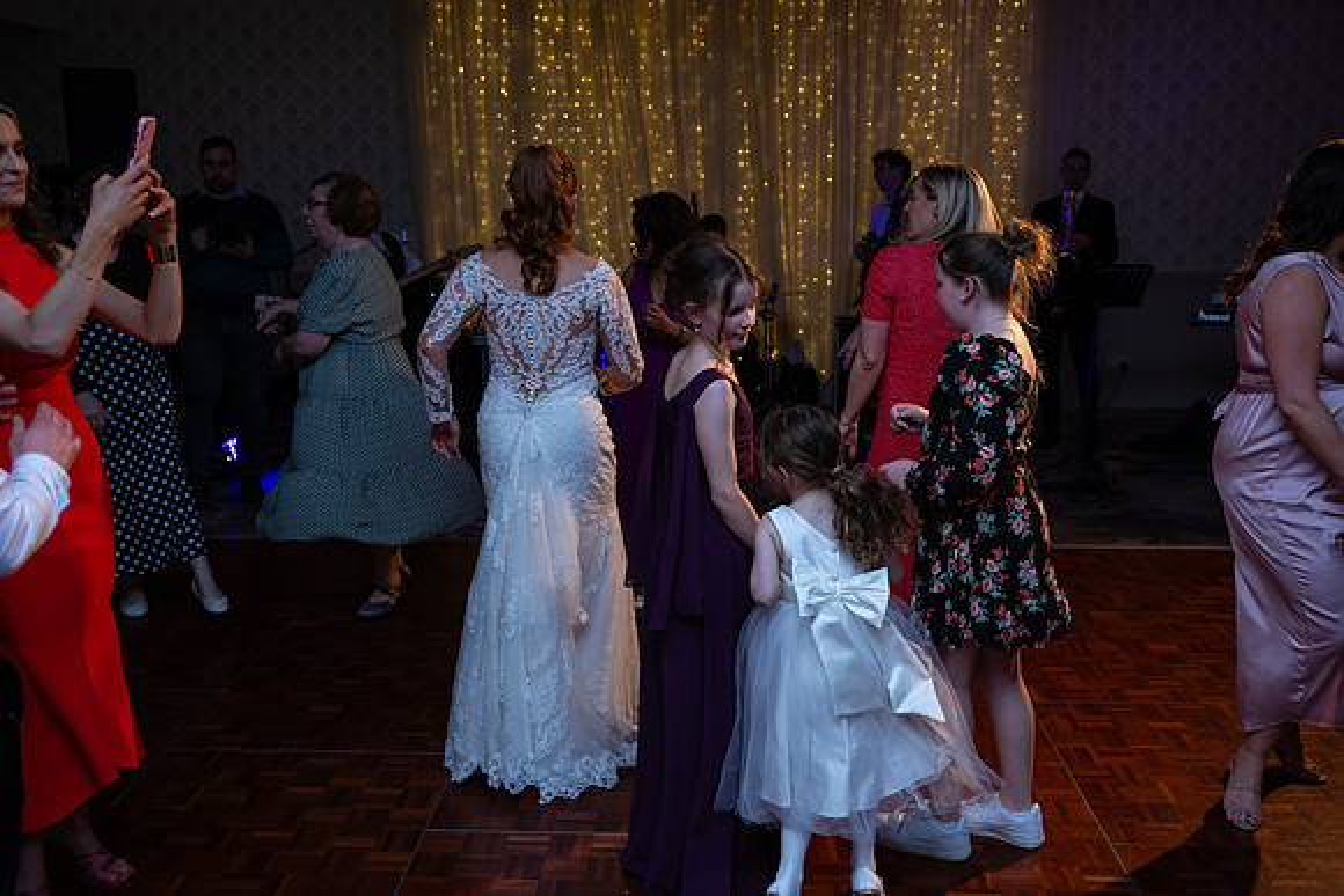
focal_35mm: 32
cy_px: 448
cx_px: 672
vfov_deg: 41.1
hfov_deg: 58.7
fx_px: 1195
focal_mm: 32
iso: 1000
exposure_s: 1/160
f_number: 3.5
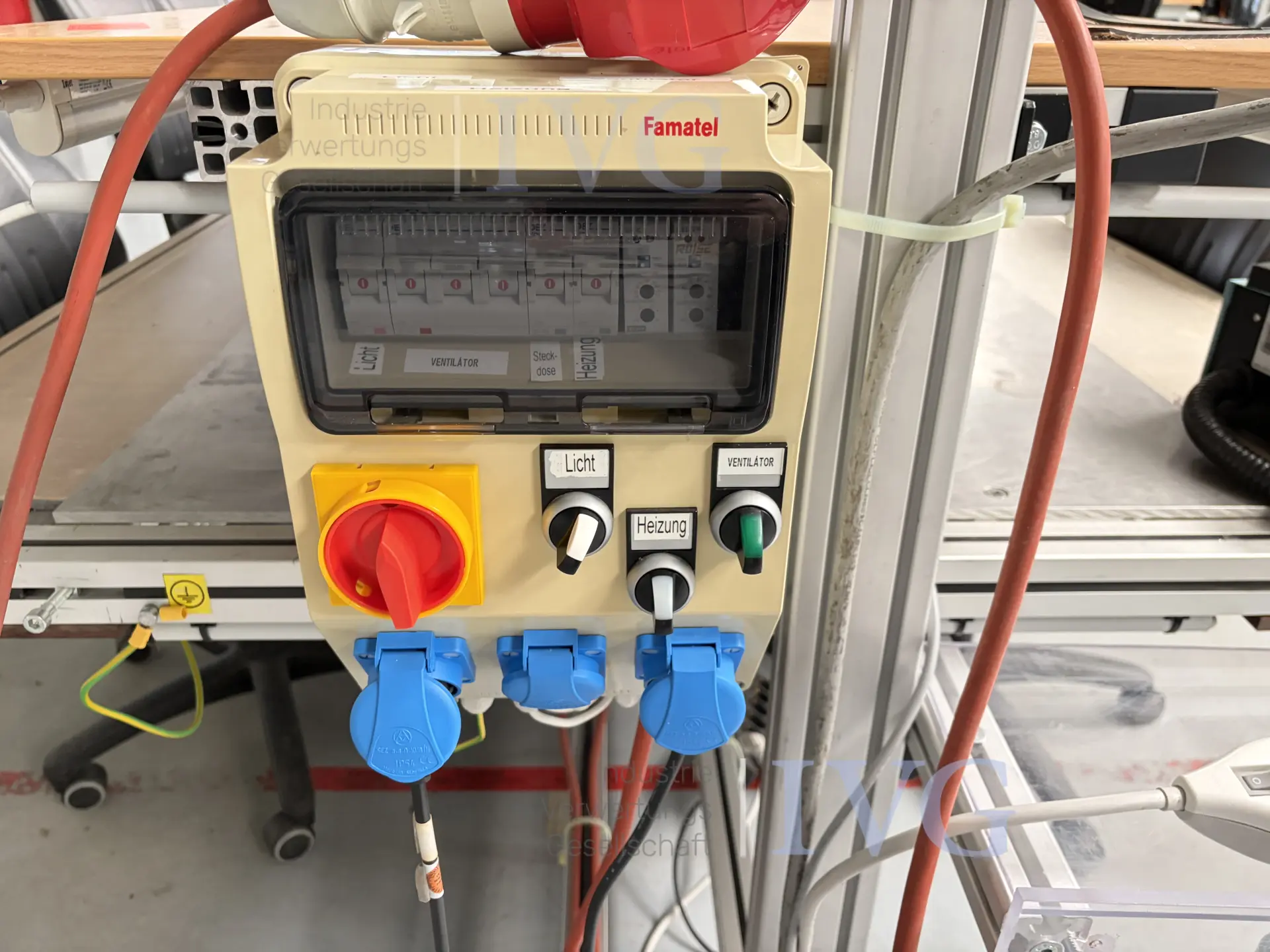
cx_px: 635
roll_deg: +0.6
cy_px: 476
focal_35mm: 26
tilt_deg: -27.4
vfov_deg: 53.1
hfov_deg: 67.3
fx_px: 954
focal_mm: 5.96
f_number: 1.6
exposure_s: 1/60
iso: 320
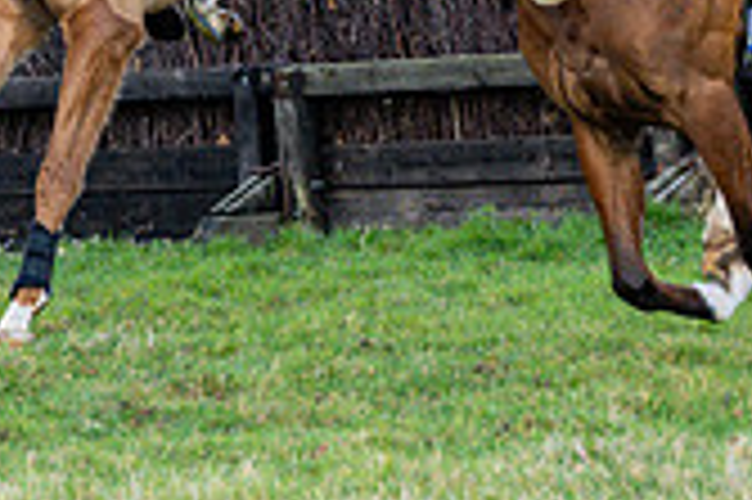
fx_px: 5968
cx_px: -65
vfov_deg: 4.8
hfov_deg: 7.2
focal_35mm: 286
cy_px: -277
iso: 500
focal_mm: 70
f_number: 4
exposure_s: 1/2000
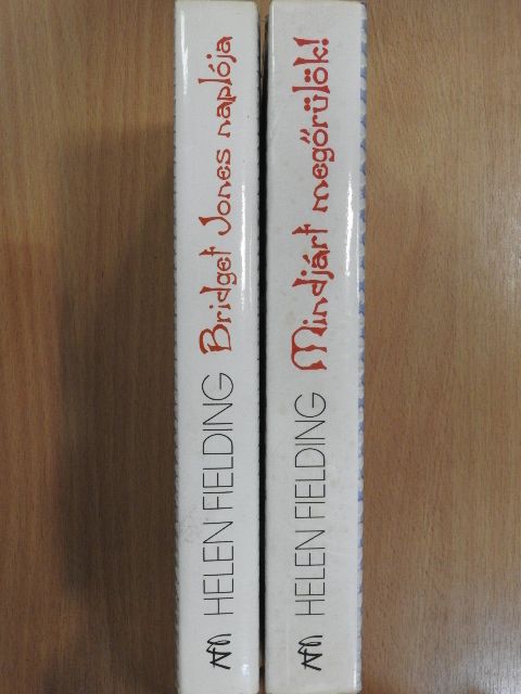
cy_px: 347
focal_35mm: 35
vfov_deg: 52.6
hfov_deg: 40.7
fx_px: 702
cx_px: 260
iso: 400
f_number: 7.6
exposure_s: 1/8
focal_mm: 6.3
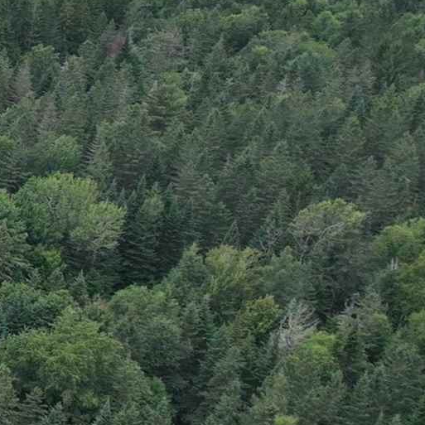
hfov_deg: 10.3
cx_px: -814
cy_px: 281
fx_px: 1764
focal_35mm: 127
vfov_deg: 13.7
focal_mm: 12.29
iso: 130
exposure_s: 1/640
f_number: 2.8
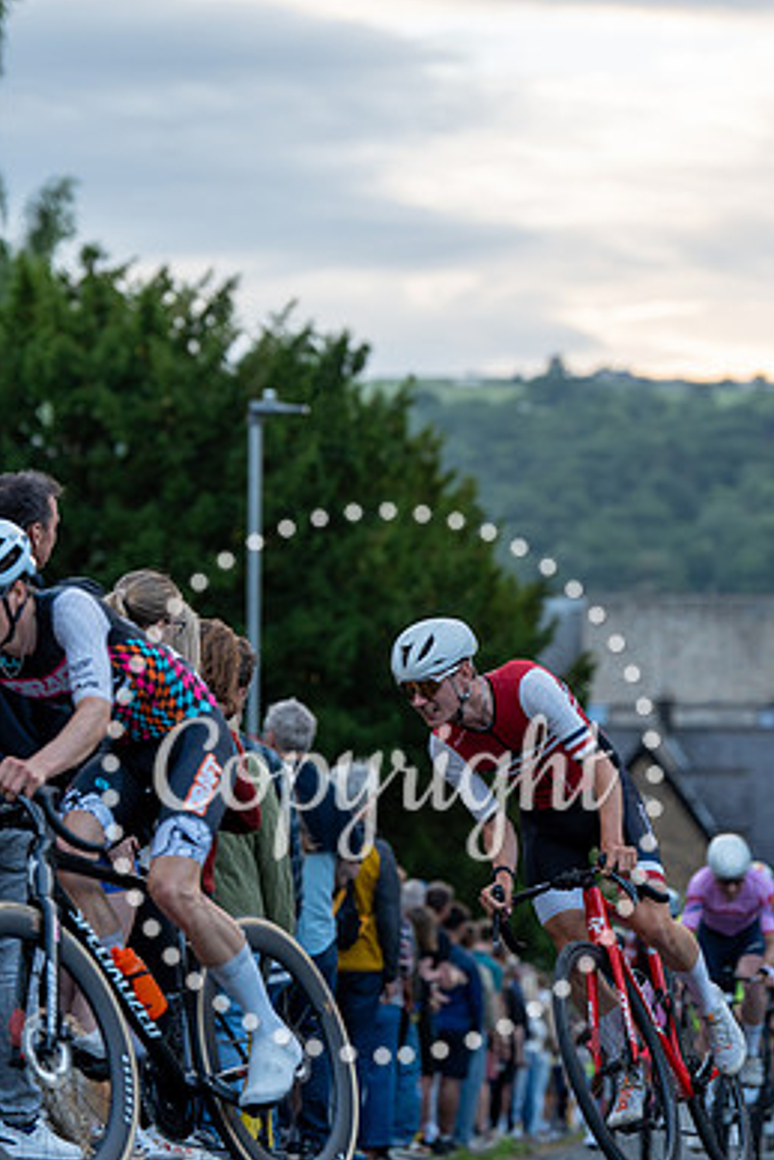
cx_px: 439
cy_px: 529
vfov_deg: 14.9
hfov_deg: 9.9
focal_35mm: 138
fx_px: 4446
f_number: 3.2
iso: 800
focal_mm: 119
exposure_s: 1/640
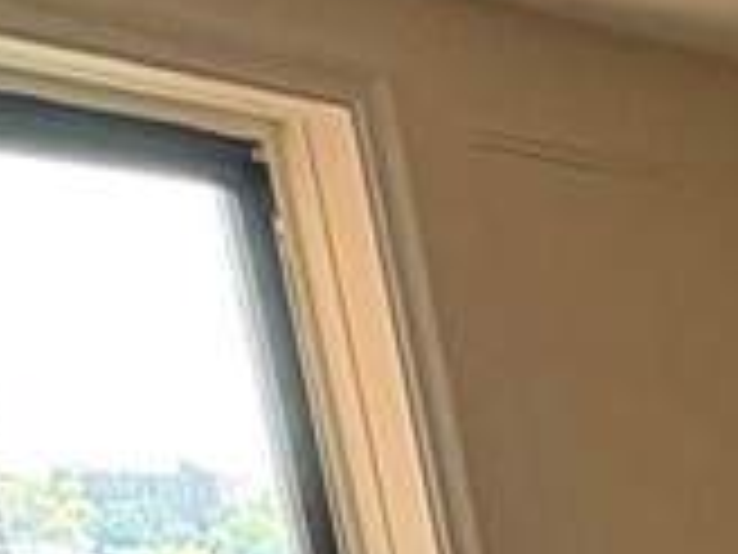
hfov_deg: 13.7
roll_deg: +2.9
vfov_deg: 11.6
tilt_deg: -16.8
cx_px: 1692
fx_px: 2324
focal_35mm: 109
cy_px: 1243
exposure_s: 1/62
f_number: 2.2
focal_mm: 2.22
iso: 200
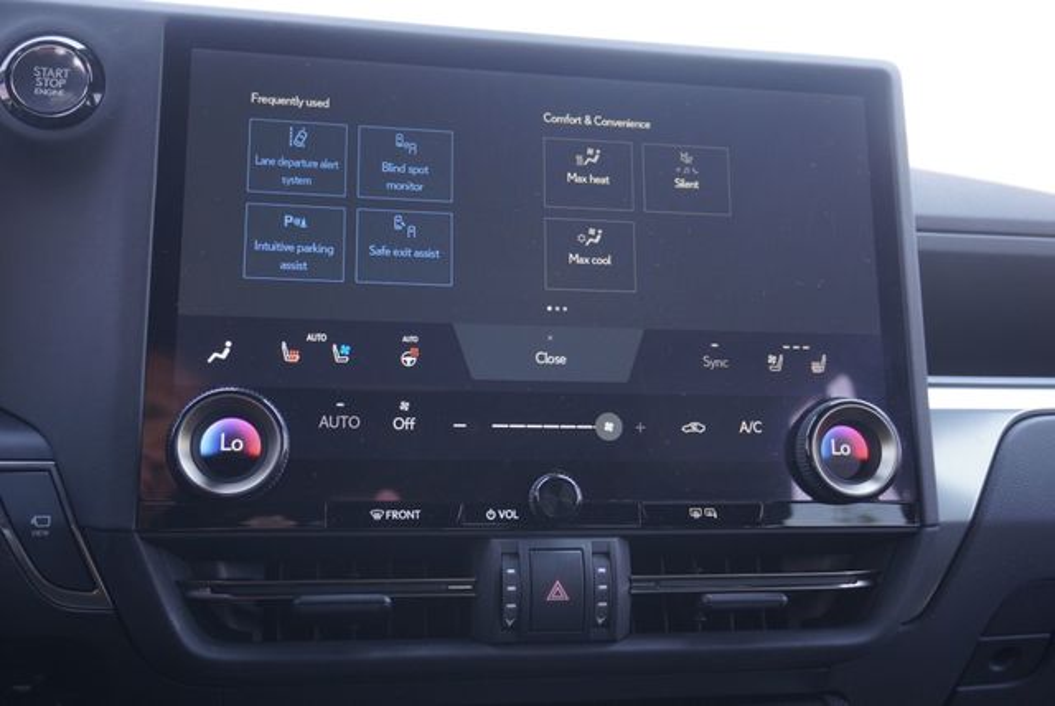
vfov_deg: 36.9
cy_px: 353
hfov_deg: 53.1
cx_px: 528
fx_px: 1056
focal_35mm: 36
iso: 400
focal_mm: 24
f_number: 4.5
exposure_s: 1/60
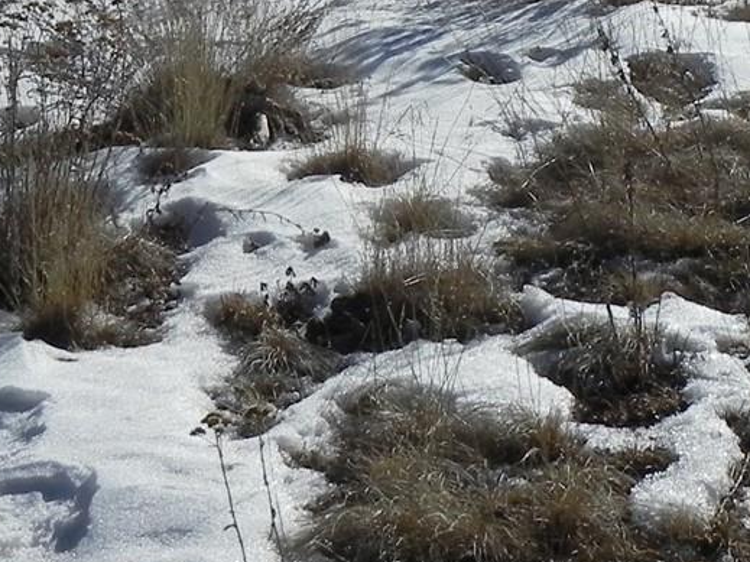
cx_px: 393
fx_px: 2469
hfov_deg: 17.3
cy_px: -179
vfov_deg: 12.6
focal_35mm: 114
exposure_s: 1/1065
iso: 160
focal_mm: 6.6
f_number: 8
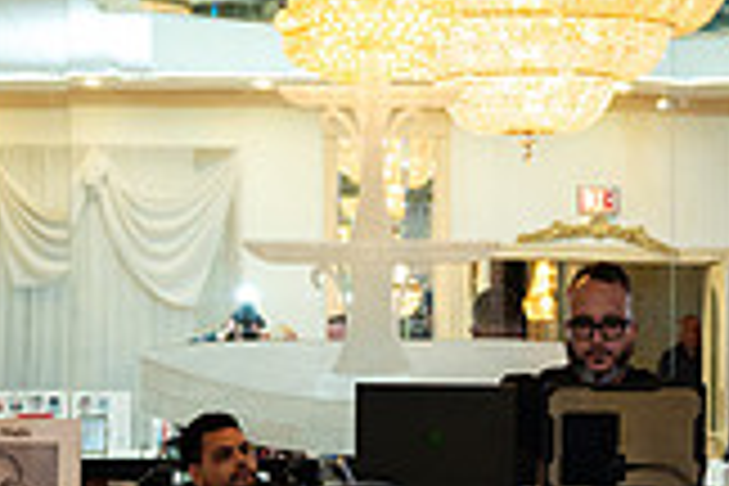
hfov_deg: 13.6
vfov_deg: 9.1
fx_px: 3037
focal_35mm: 150
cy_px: 504
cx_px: 616
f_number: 3.2
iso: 1250
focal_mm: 40
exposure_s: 1/200
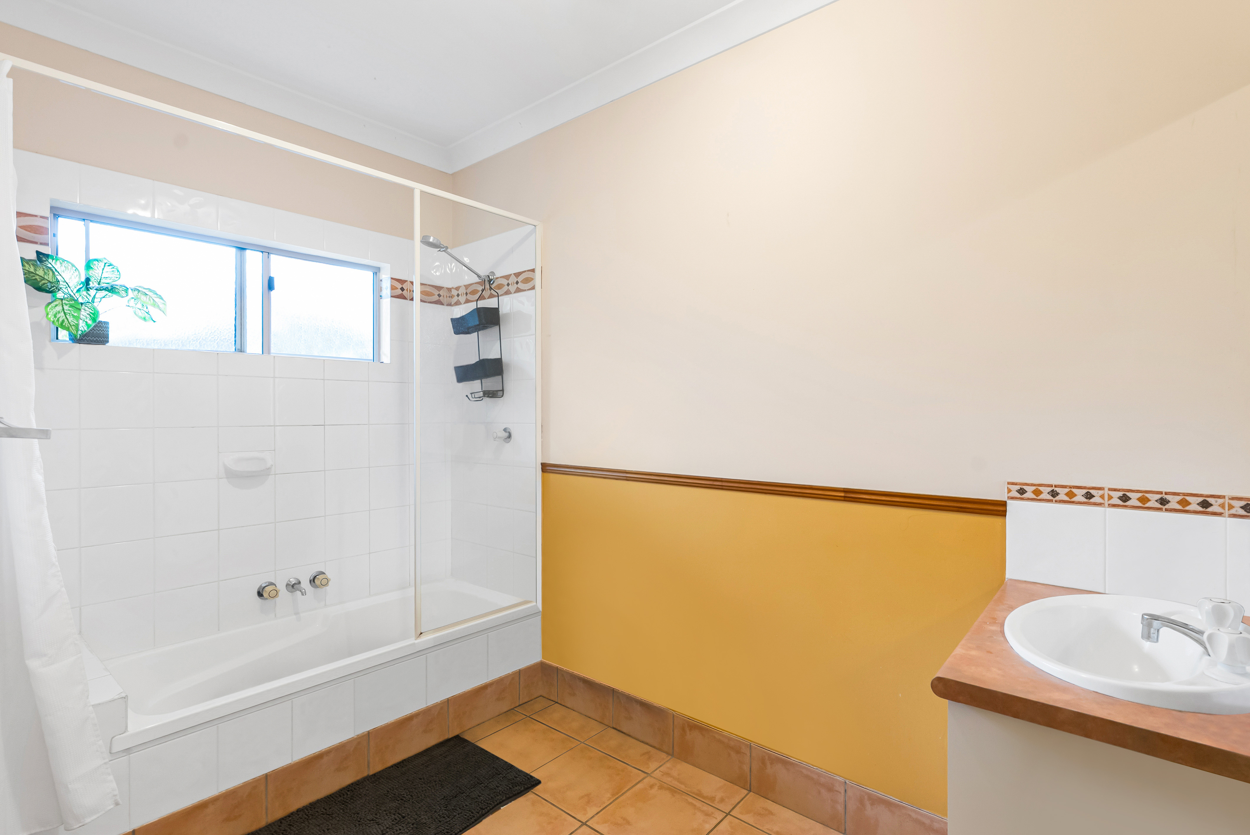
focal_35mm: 16
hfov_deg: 96.7
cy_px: 418
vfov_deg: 73.8
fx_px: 556
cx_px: 625
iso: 640
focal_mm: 16
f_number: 8
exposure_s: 1/13
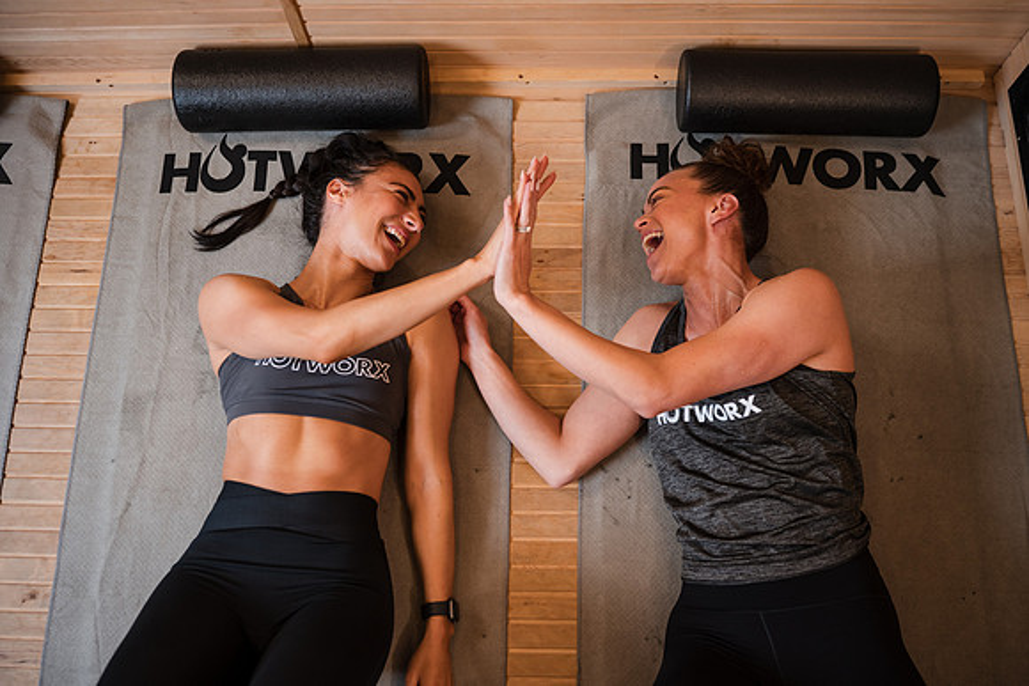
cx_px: 514
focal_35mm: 35
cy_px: 343
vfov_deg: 37.9
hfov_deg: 54.4
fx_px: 1001
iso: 400
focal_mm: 35
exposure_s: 1/125
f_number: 3.2
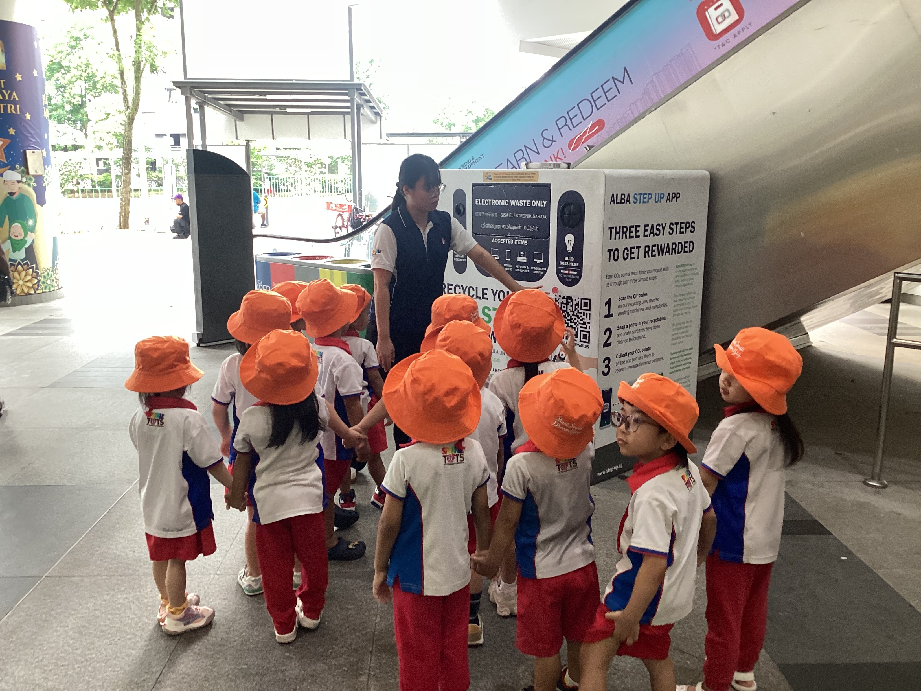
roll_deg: -1.2
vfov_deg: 45.4
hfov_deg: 58.4
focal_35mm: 31
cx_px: 460
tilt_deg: -11.1
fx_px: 825
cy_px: 346
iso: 100
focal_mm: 3.3
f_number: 2.4
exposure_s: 1/50
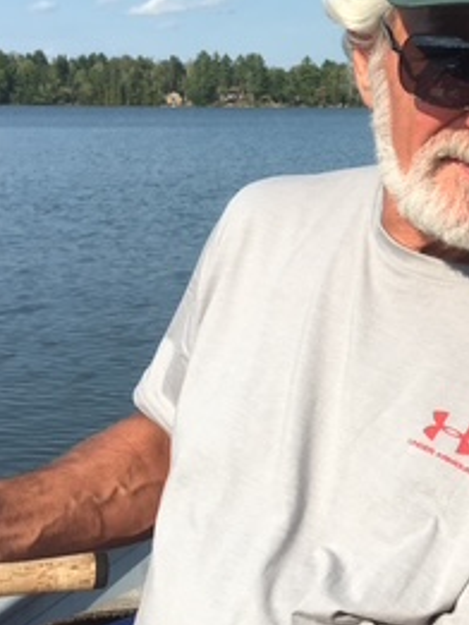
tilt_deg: -3.2
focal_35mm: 71
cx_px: 589
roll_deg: +1.0
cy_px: 189
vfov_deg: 27.2
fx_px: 1282
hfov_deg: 19.3
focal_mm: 4.15
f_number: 2.2
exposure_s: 1/1326
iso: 25
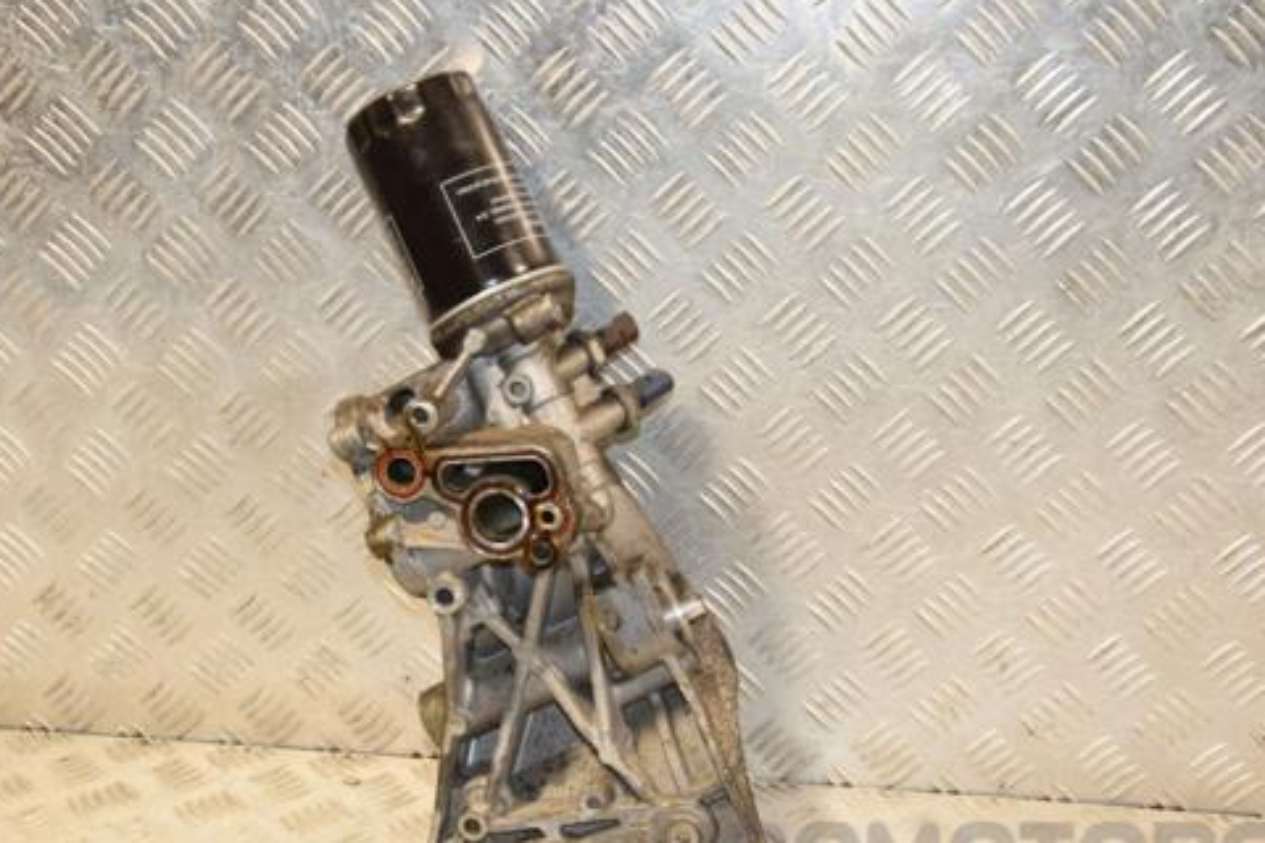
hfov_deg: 33.3
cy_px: 511
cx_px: 543
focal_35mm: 60
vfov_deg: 22.6
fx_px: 2108
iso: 800
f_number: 6.3
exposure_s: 1/200
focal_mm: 32
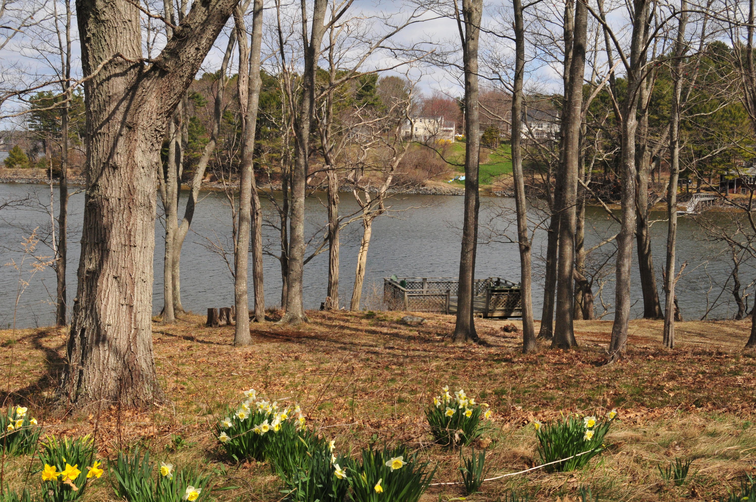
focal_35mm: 45
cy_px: 251
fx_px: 944
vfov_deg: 29.8
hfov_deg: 43.7
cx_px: 378
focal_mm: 30
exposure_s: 1/800
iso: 640
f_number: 14
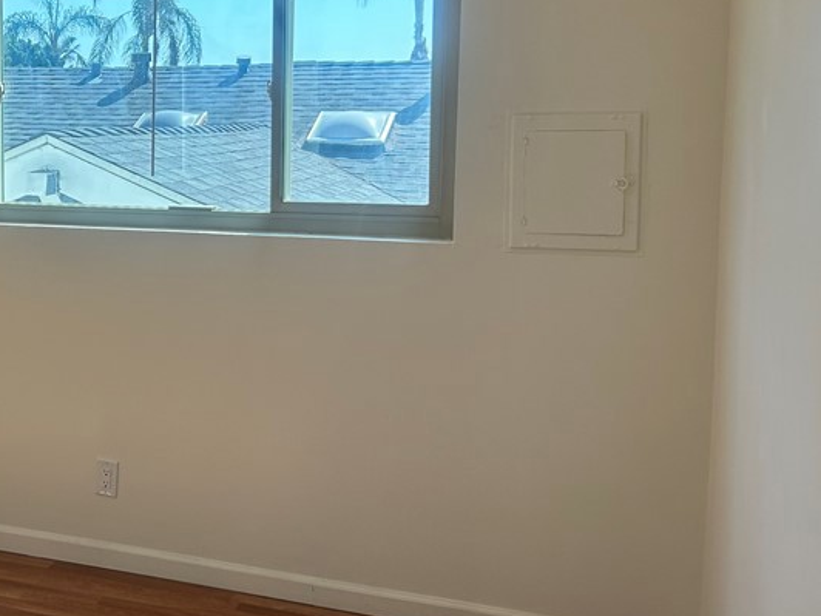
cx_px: 56
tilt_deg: -4.8
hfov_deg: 35.5
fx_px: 1186
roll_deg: +0.3
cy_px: 212
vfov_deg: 28.9
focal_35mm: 50
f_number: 1.5
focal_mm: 5.7
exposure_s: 1/709
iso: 50
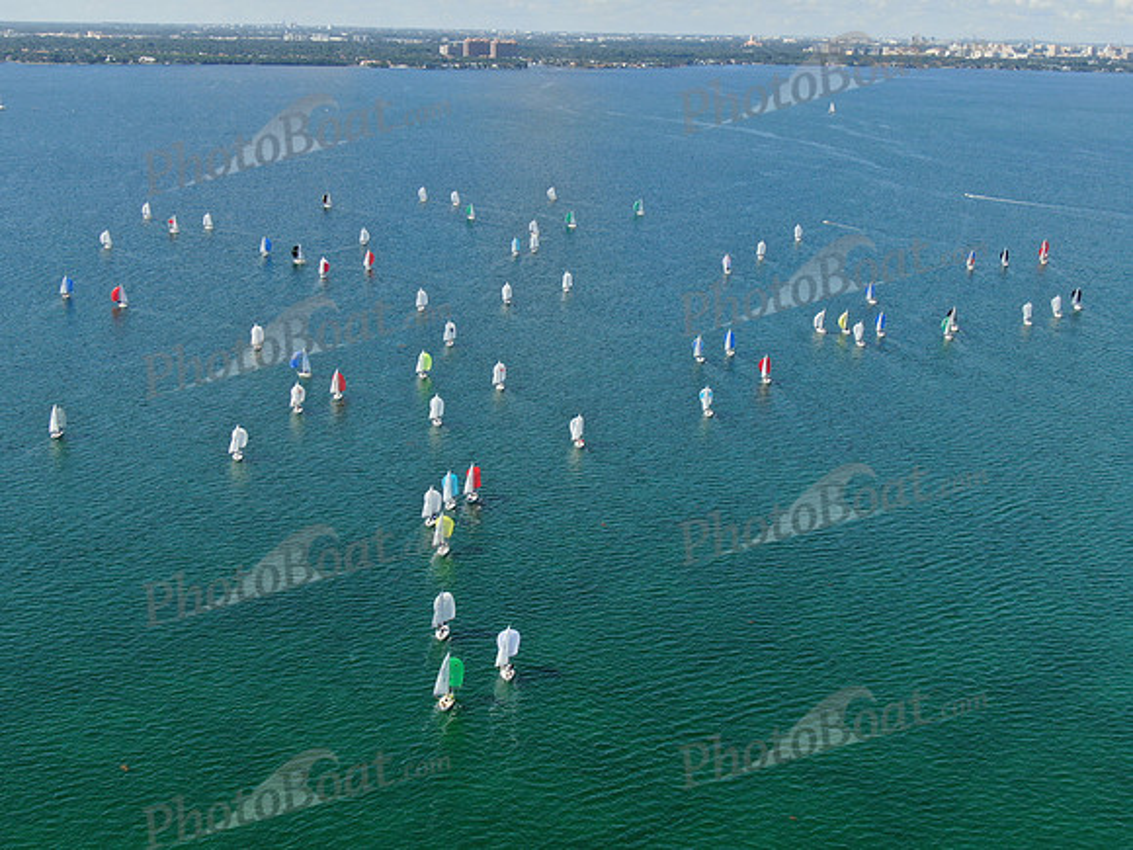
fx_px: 1571
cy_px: 425
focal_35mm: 48
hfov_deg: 39.7
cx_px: 566
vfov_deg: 30.3
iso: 100
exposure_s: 1/640
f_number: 3.8
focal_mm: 8.6
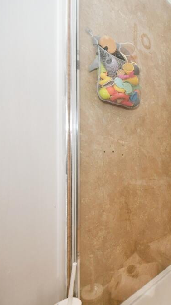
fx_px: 194
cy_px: 152
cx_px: 190
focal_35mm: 24
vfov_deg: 76.3
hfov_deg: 38.9
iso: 400
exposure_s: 1/60
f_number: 8
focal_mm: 10
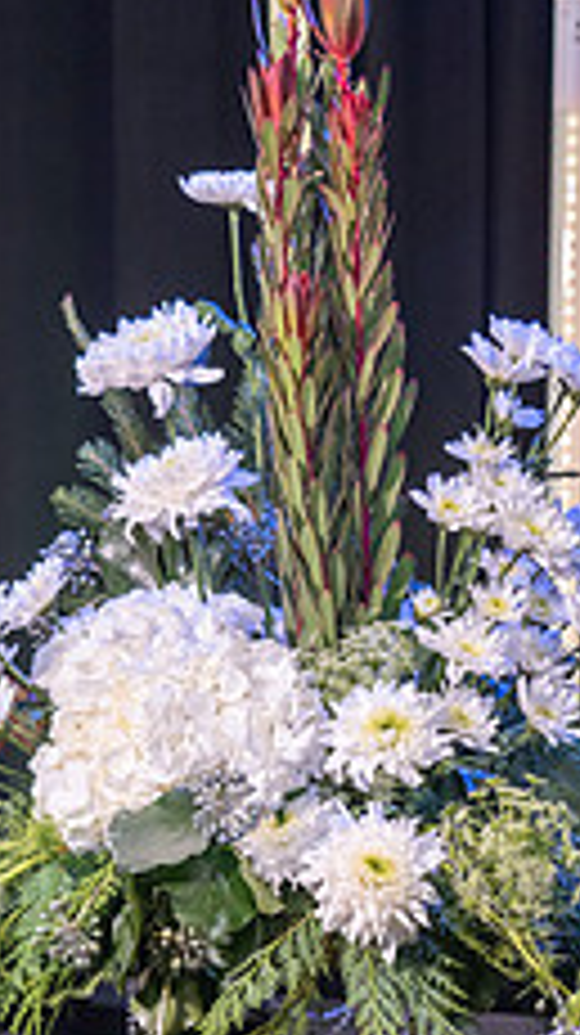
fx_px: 2137
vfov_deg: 26.7
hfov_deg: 15.4
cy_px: 810
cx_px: 387
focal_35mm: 78
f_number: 4
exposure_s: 1/200
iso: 1600
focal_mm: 38
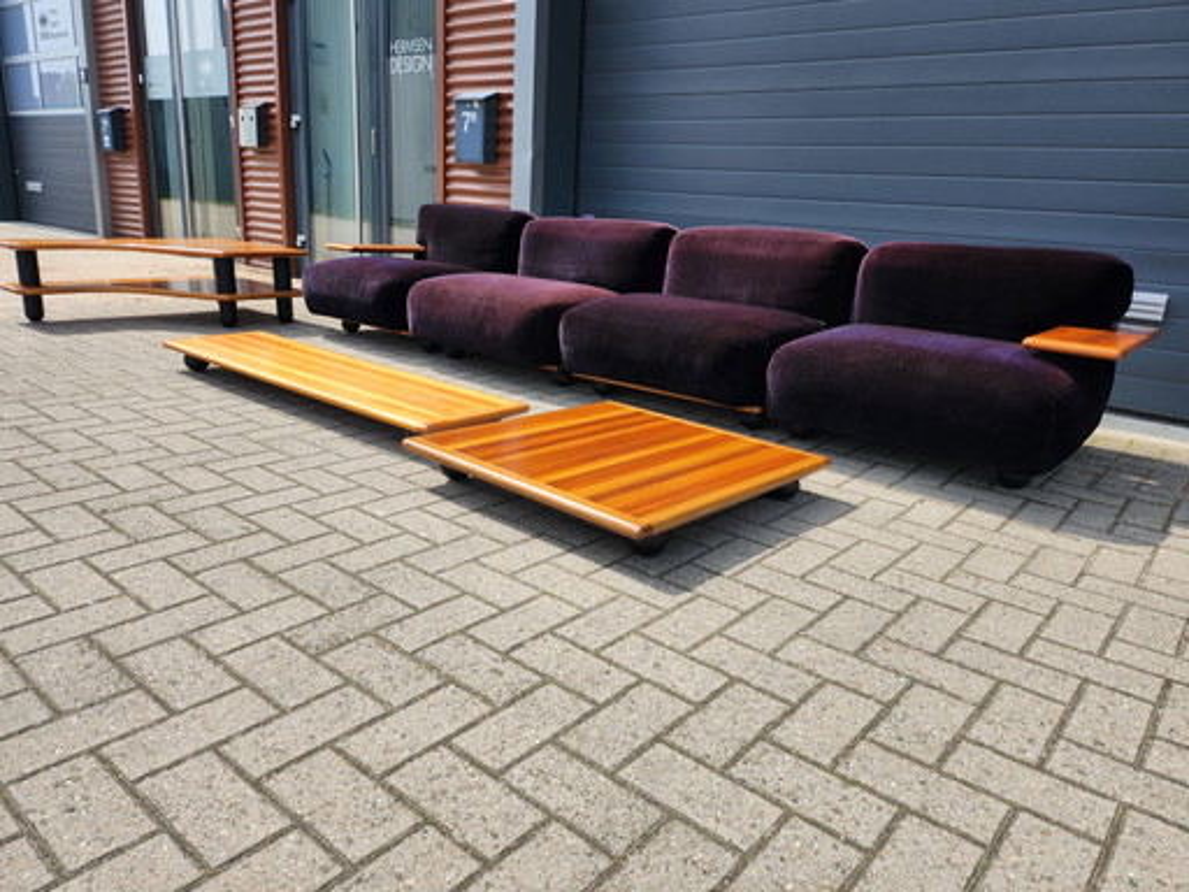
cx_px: 594
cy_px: 446
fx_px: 824
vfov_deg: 56.8
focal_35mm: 24
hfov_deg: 71.6
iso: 50
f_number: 1.8
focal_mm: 5
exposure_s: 1/1529
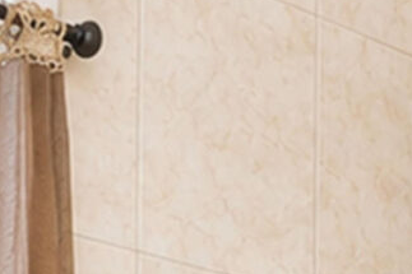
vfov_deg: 9.1
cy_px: 713
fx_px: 1498
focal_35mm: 131
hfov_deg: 15.7
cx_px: 203
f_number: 4
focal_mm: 16.5
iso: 64
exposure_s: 1/30
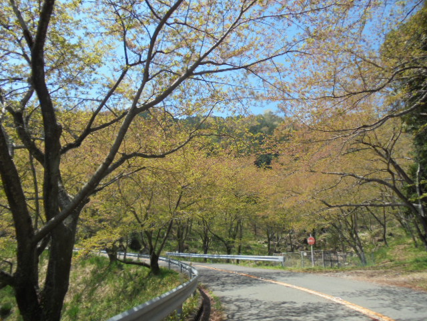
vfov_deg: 53.1
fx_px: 321
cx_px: 214
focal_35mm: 26
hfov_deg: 67.3
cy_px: 160
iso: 100
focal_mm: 4.6
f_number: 3.5
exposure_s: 1/500
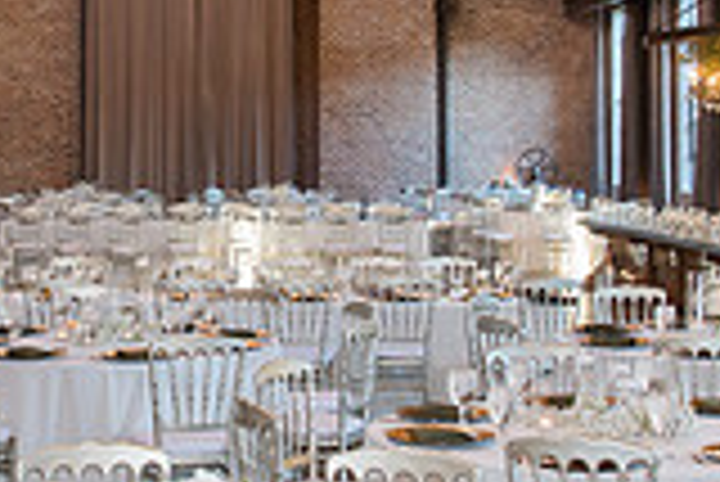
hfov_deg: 22.7
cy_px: 108
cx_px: 204
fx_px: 1782
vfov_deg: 15.3
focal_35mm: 89
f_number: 5.6
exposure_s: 1/30
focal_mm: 24
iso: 1250
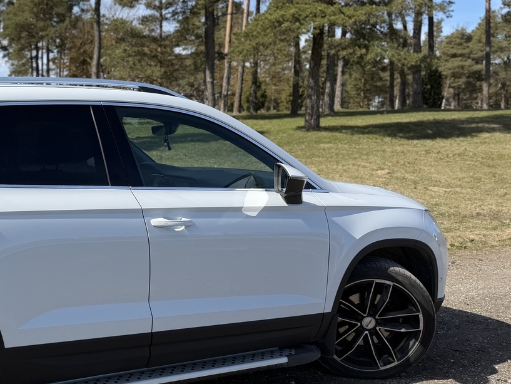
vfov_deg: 30.9
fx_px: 694
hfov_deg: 37.8
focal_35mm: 47
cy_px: 217
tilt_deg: -7.2
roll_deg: +0.5
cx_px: 52
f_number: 1.78
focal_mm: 6.76
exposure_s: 1/3584
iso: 80
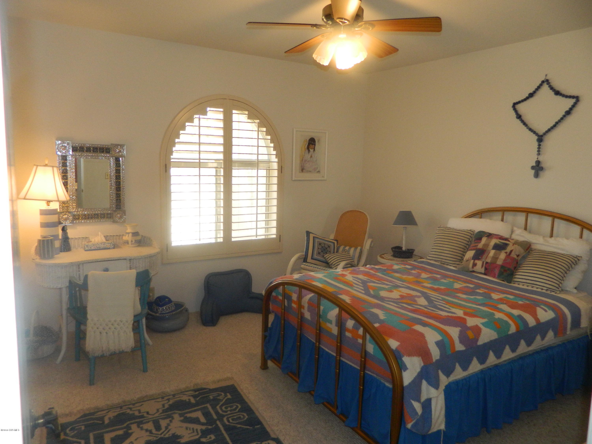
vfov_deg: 54.9
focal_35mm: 25
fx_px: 428
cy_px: 222
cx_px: 296
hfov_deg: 69.4
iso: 200
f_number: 3.1
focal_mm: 4.5
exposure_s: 1/30
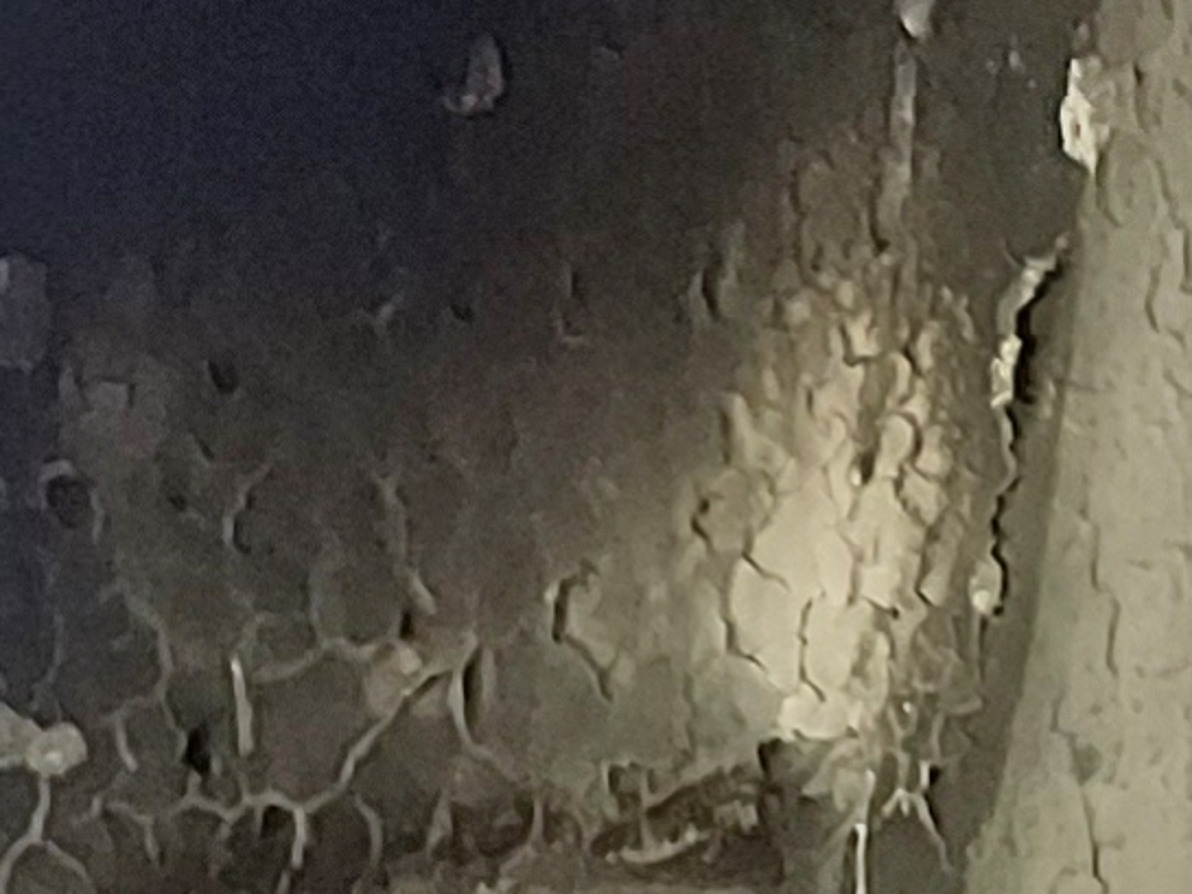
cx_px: 234
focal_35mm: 176
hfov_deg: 11.2
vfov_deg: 8.3
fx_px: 6062
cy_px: 1130
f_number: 1.8
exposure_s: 1/30
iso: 400
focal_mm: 4.6
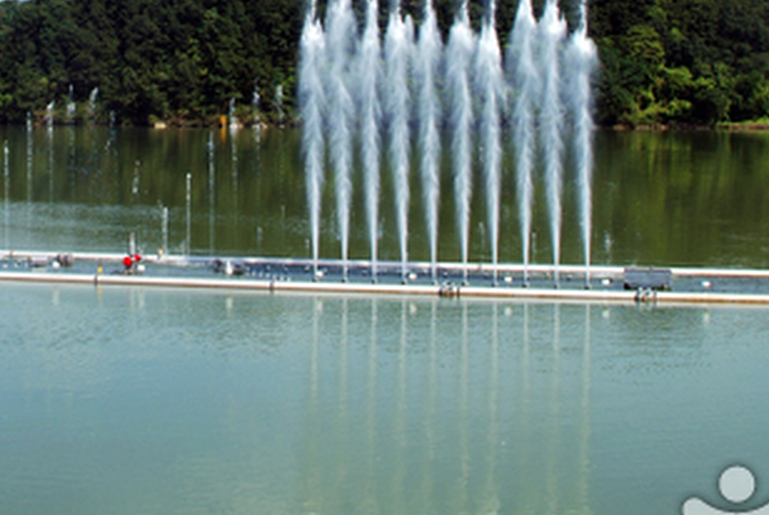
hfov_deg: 29.3
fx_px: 1454
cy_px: 42
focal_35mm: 68
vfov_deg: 19.7
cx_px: 221
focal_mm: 20
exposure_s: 1/180
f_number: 9.5
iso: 100
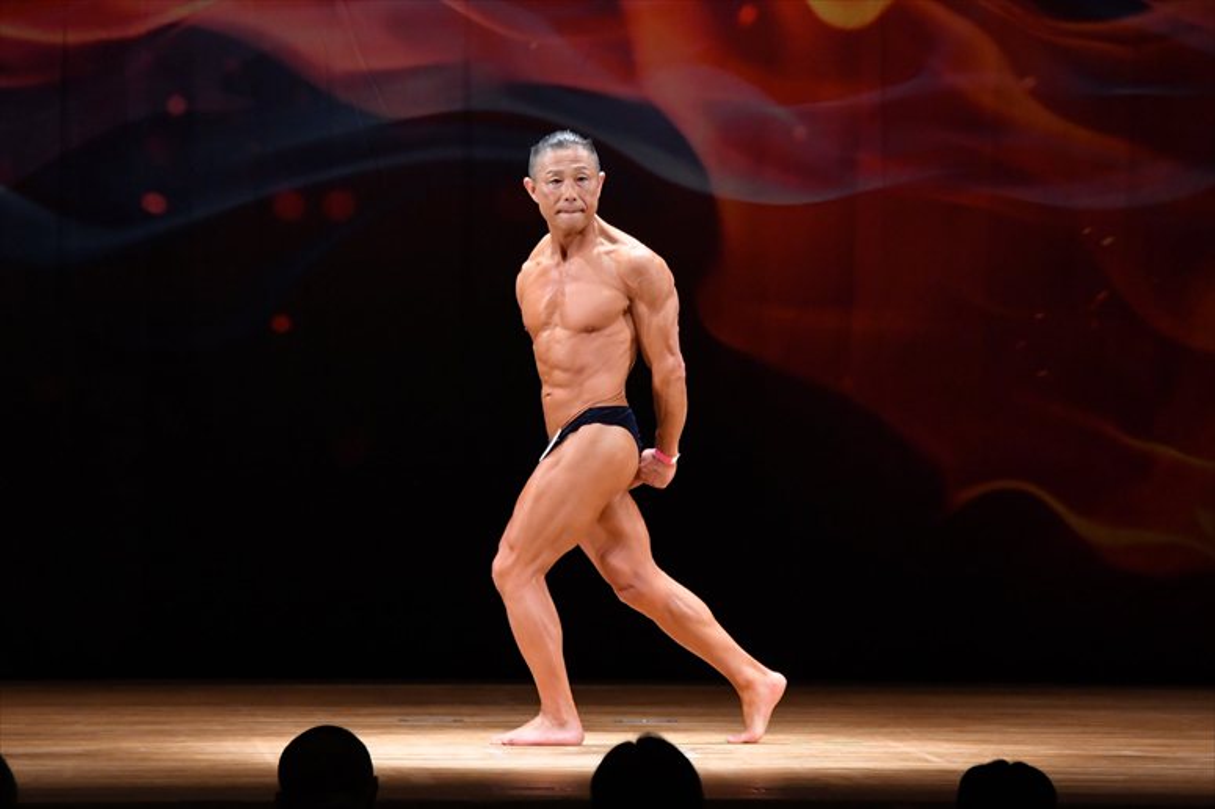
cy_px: 404
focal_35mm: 225
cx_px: 608
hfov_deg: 9.2
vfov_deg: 6.1
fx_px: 7590
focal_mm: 150
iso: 4000
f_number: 5.6
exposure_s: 1/400
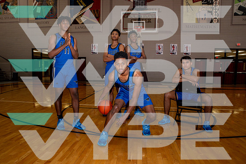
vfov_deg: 51.3
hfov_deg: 71.5
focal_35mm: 25
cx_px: 121
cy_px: 83
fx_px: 171
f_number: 6.3
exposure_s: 1/160
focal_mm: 24
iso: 400
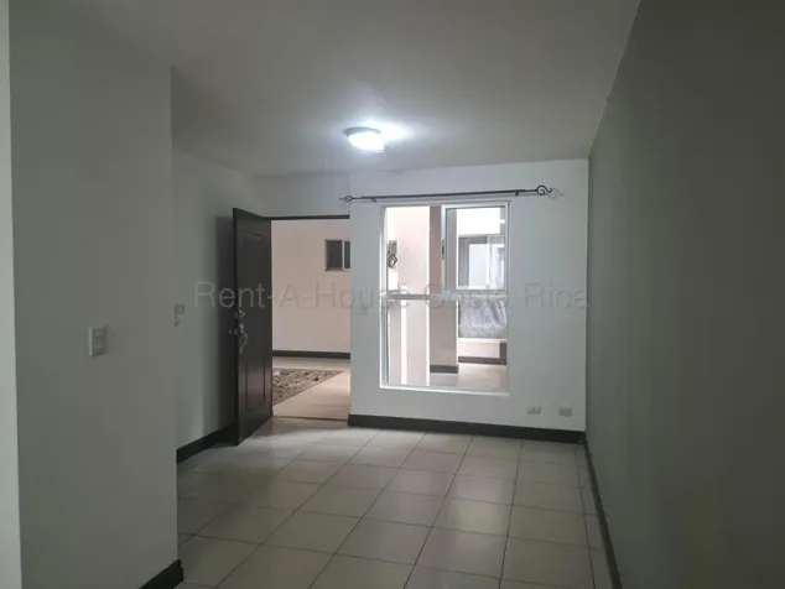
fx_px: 522
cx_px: 392
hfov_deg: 73.9
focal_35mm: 23
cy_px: 294
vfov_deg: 58.9
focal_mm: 5.54
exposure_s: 1/50
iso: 250
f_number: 1.8
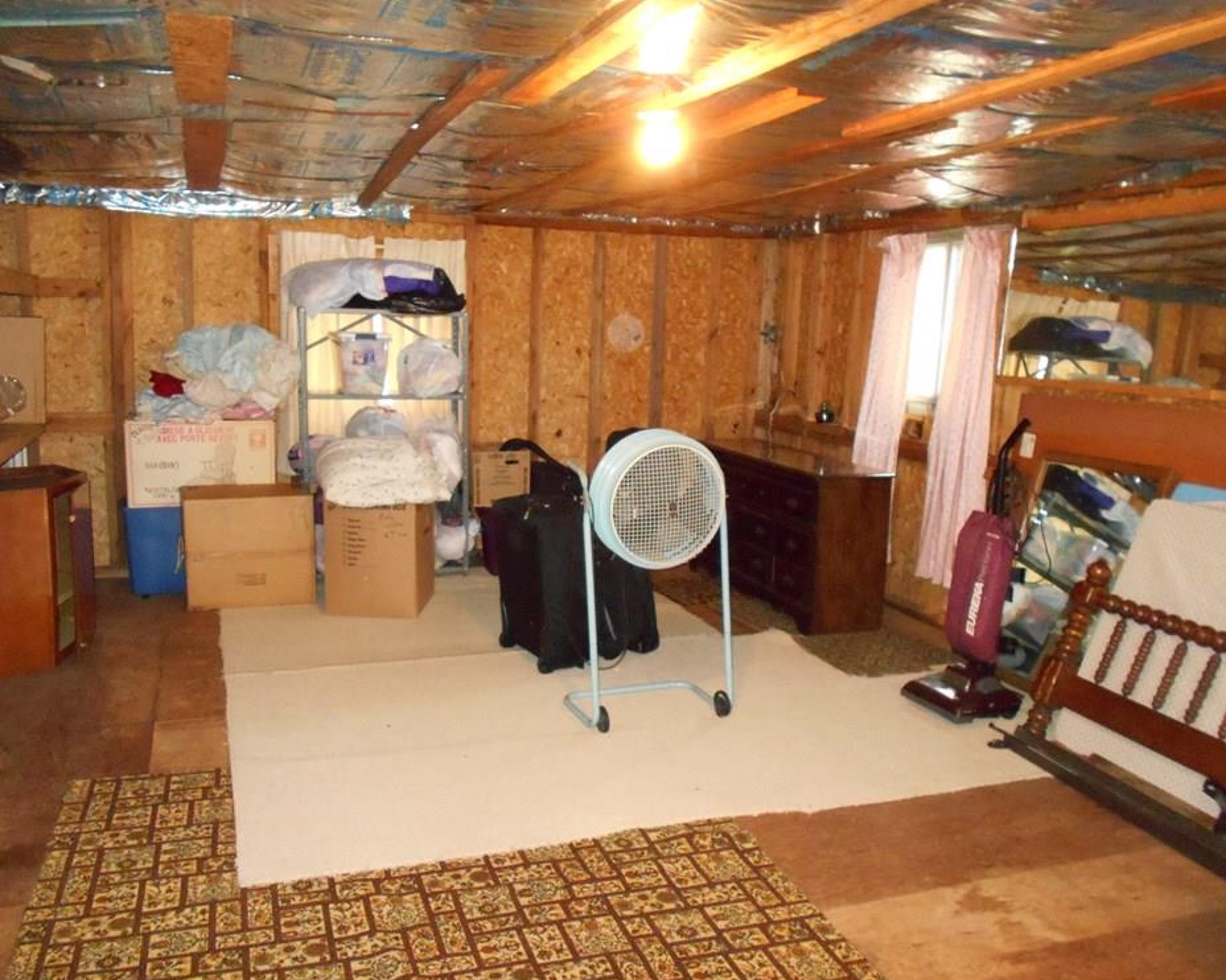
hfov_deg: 62.2
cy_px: 487
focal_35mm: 28
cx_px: 583
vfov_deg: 51.5
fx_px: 1016
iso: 1000
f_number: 3.2
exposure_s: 1/25
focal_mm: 4.6
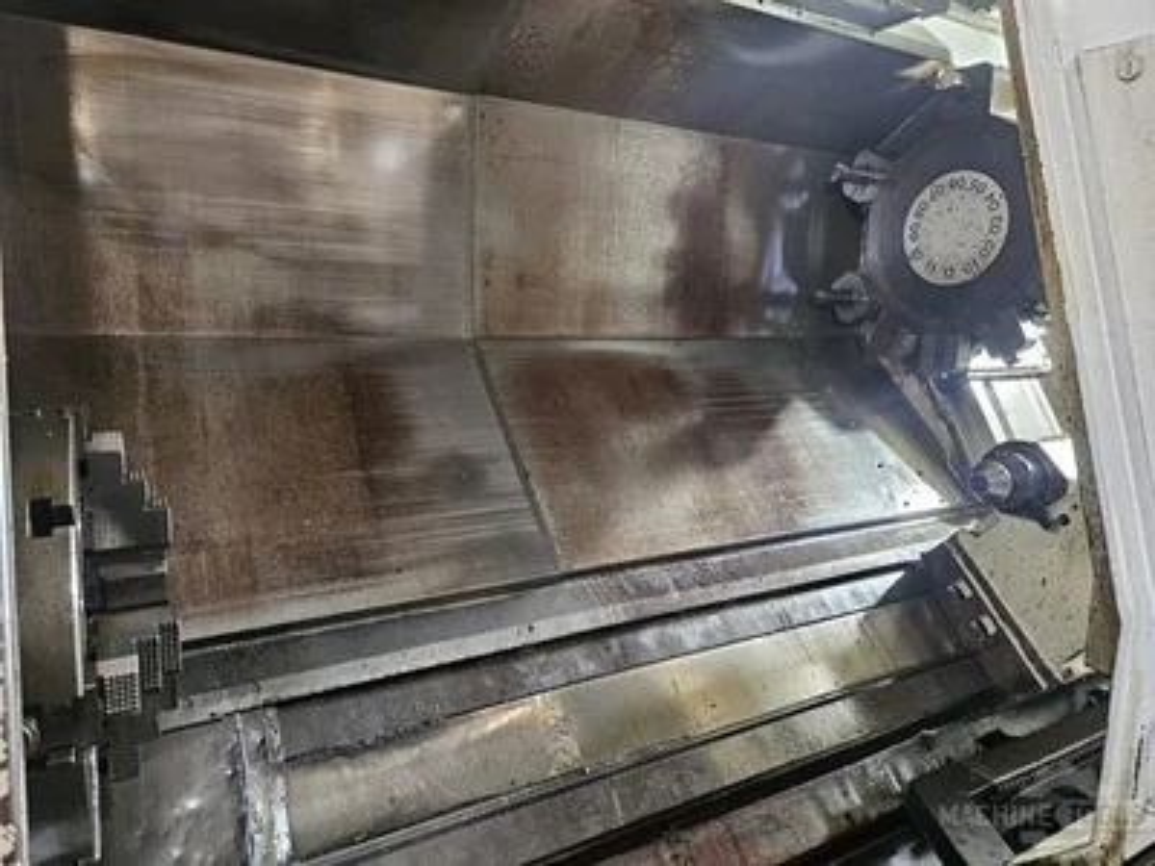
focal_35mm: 23
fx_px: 767
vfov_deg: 58.9
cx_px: 578
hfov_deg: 73.9
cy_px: 433
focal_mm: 6.3
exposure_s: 1/40
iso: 500
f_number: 1.7
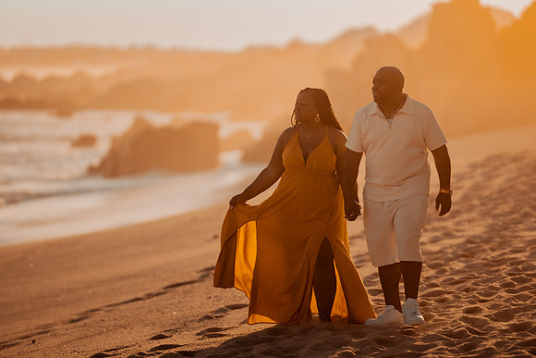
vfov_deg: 10.2
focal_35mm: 135
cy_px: 179
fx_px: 2010
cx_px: 268
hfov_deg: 15.2
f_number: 1.8
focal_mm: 135
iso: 100
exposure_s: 1/8000
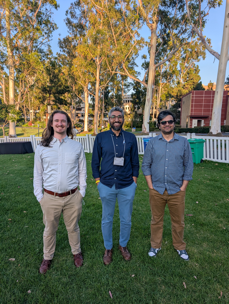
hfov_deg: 56.9
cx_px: 114
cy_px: 152
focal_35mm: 24
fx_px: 211
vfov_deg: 71.5
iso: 18
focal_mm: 6.9
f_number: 1.68
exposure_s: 1/307
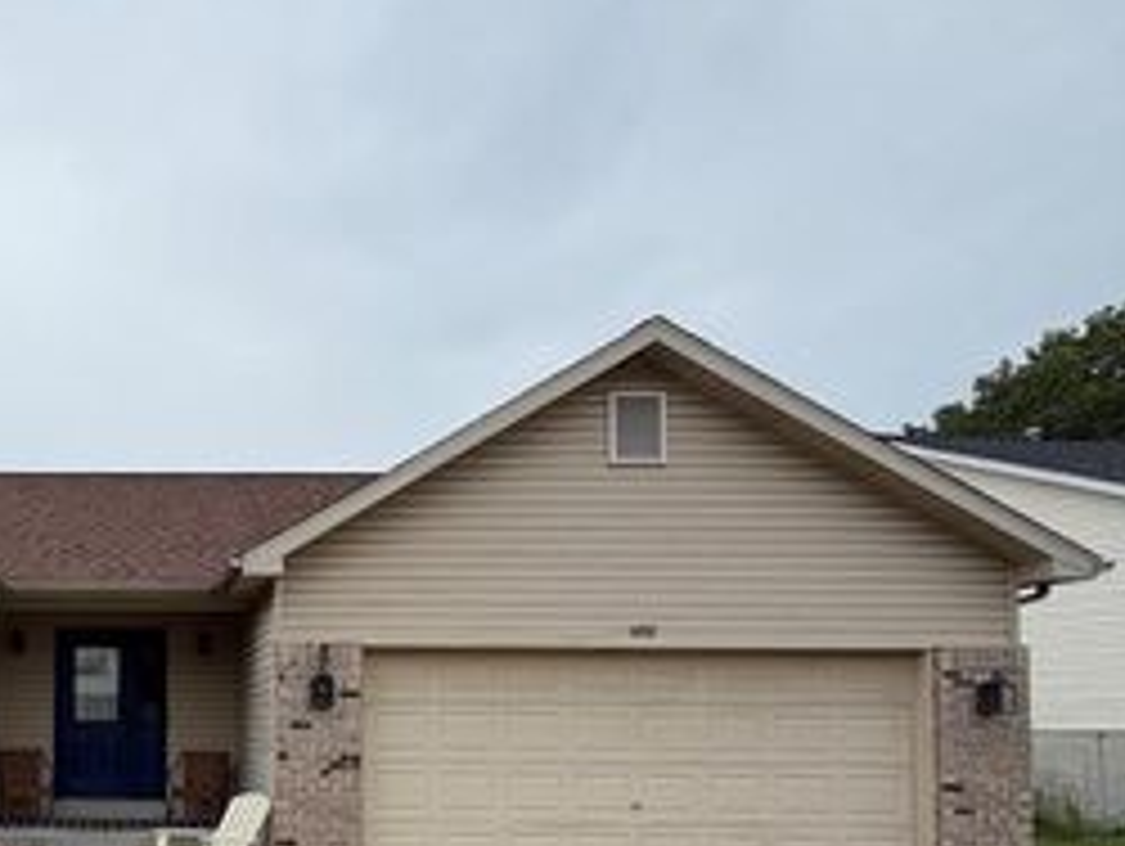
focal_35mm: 28
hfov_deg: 54.6
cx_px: 99
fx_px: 911
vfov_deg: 47.0
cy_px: 682
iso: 20
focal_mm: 2.22
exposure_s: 1/1001
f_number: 2.2
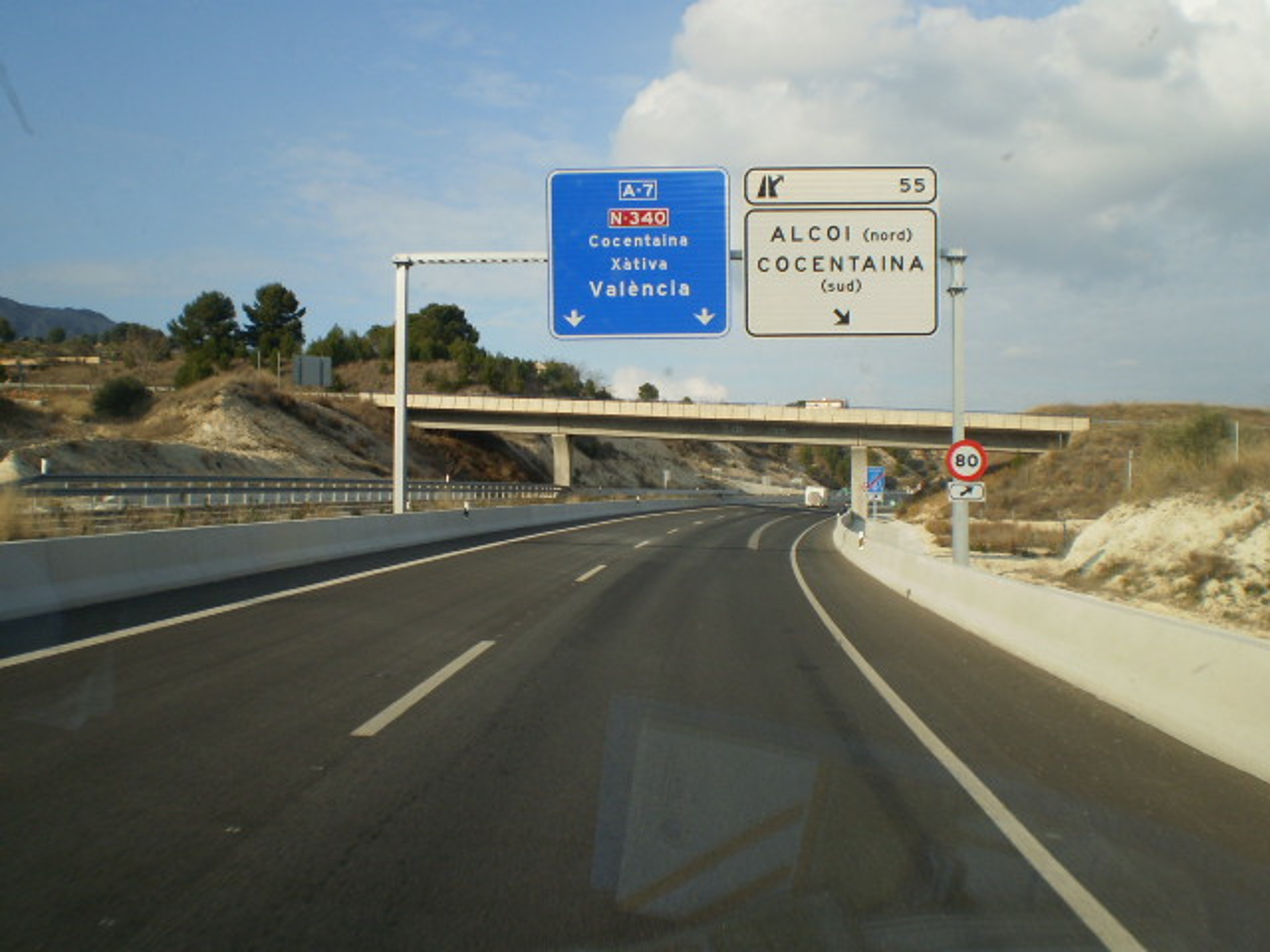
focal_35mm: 36
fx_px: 1321
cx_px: 635
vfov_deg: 39.7
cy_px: 476
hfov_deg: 51.4
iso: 64
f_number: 4.6
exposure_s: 1/500
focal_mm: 6.3
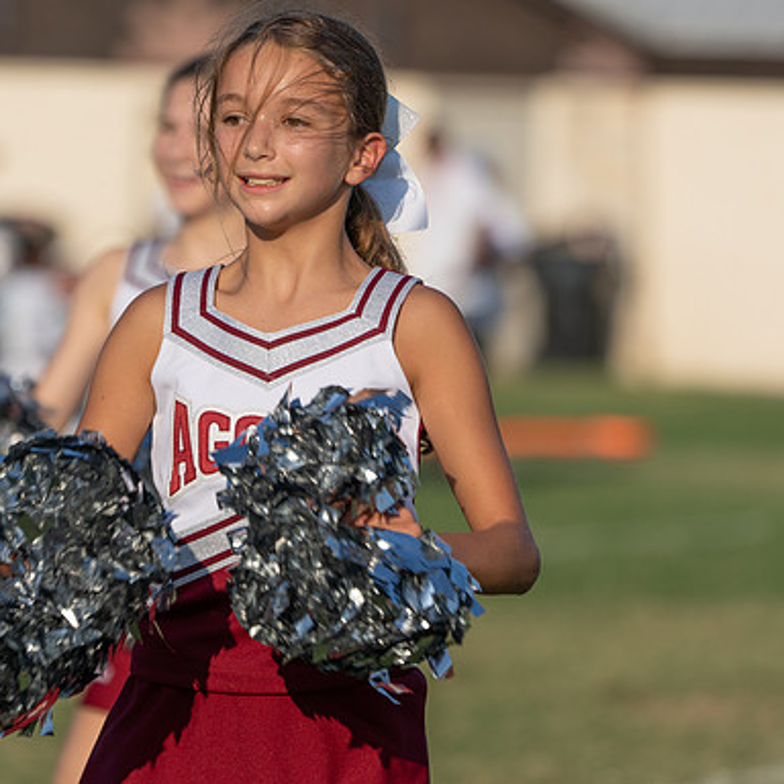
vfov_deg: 4.9
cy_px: 391
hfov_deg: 4.9
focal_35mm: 358
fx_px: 9173
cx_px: 274
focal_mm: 279
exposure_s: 1/1250
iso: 100
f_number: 5.6
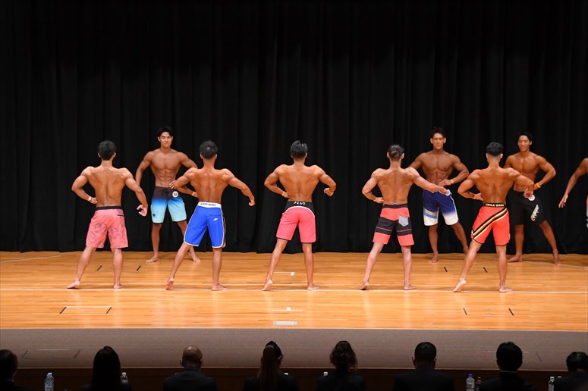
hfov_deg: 16.7
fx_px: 2008
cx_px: 294
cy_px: 196
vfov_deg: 11.1
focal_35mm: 123
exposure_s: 1/400
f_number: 5.6
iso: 4000
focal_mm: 82
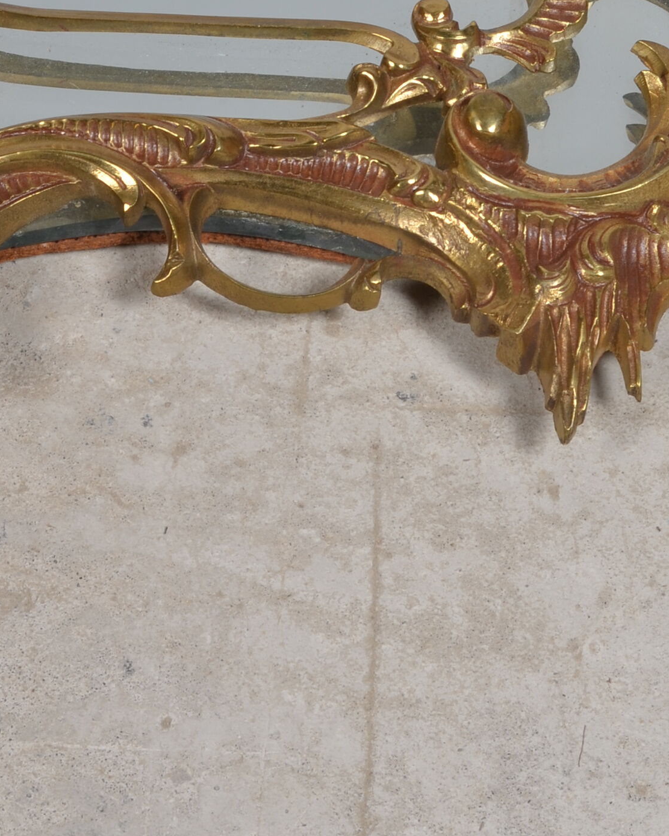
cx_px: 388
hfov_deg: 8.3
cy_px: 129
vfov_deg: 10.3
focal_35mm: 187
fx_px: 4627
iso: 100
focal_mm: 50
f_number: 14
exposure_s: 1/125
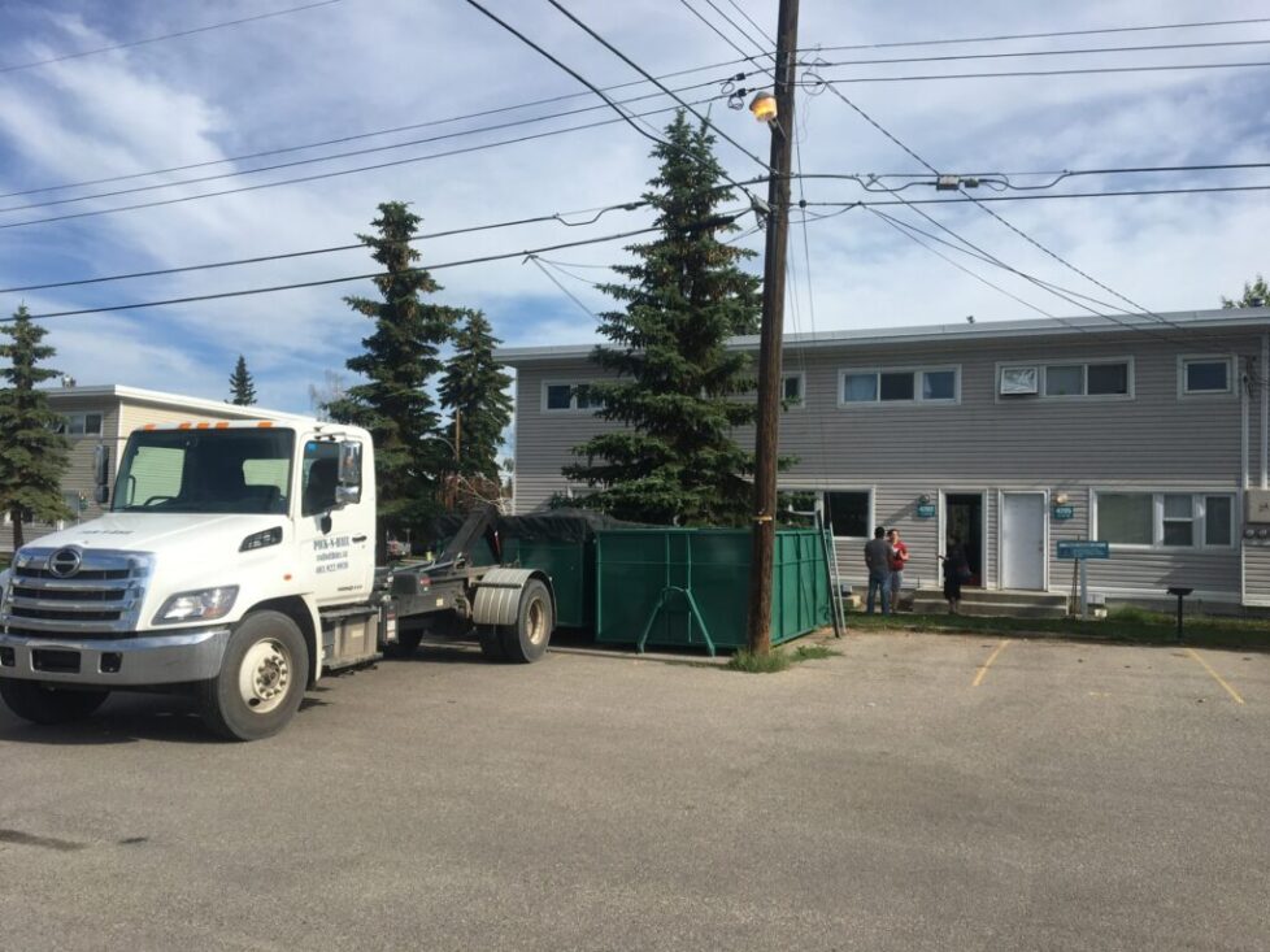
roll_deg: -1.0
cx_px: 635
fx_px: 1064
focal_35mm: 29
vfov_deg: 48.2
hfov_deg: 61.7
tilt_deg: +2.6
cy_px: 476
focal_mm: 4.15
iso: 25
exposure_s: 1/1570
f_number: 2.2
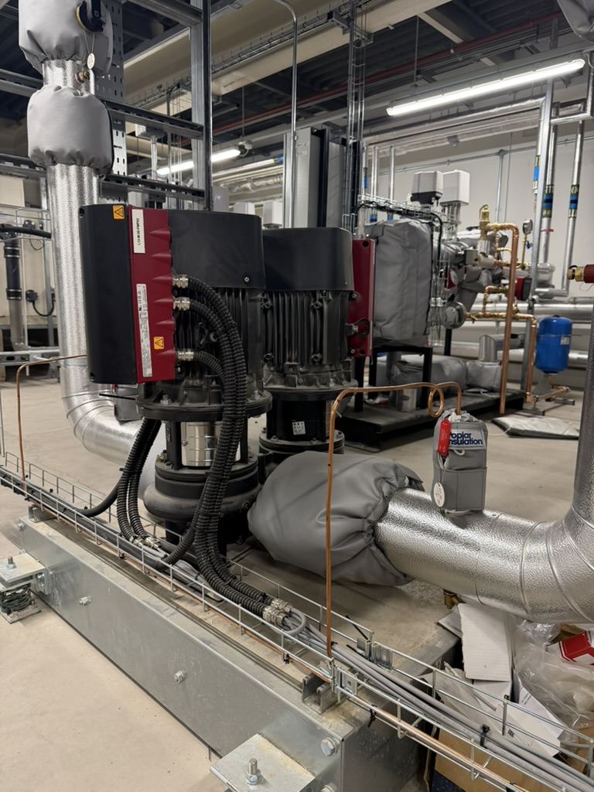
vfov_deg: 71.6
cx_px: 297
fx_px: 549
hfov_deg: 56.8
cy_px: 396
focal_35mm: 24
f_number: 1.78
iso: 200
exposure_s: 1/71
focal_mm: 6.76
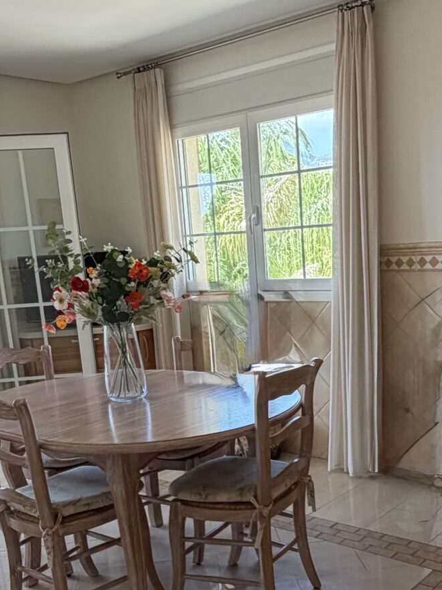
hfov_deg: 35.0
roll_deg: +3.2
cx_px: 278
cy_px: 410
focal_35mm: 41
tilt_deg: -14.0
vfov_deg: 44.8
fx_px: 698
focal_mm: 2.22
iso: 160
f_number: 2.2
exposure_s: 1/121
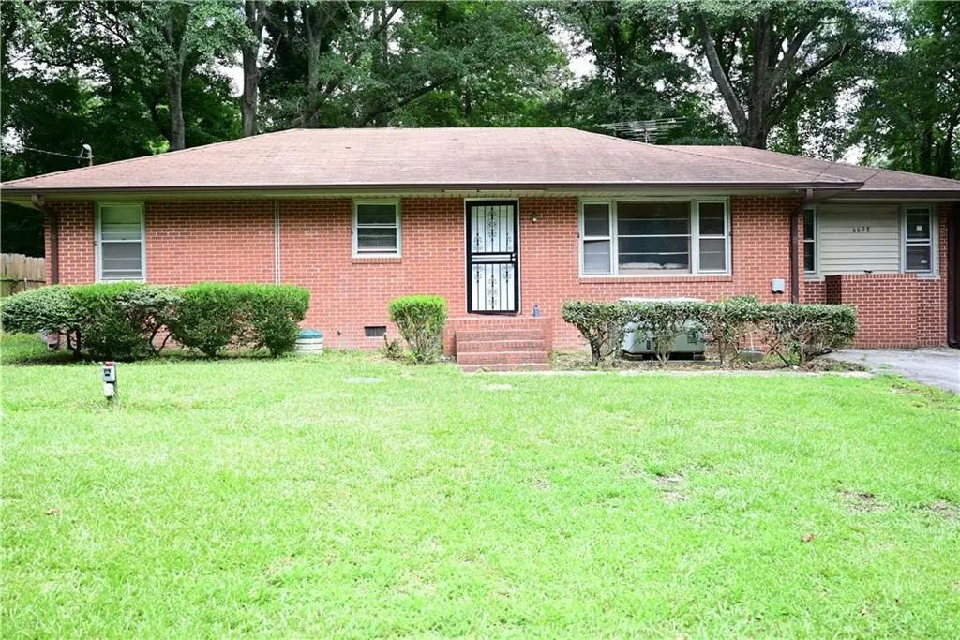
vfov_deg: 41.7
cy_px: 320
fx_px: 840
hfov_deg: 59.5
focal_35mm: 32
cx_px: 480
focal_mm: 31.5
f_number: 3.2
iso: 200
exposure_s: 1/250
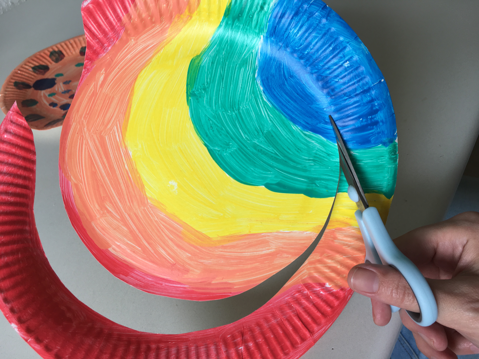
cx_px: 240
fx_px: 401
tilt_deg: -44.2
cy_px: 180
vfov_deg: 48.2
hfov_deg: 61.7
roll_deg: +15.0
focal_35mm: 29
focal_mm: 4.15
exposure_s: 1/50
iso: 25
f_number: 2.2
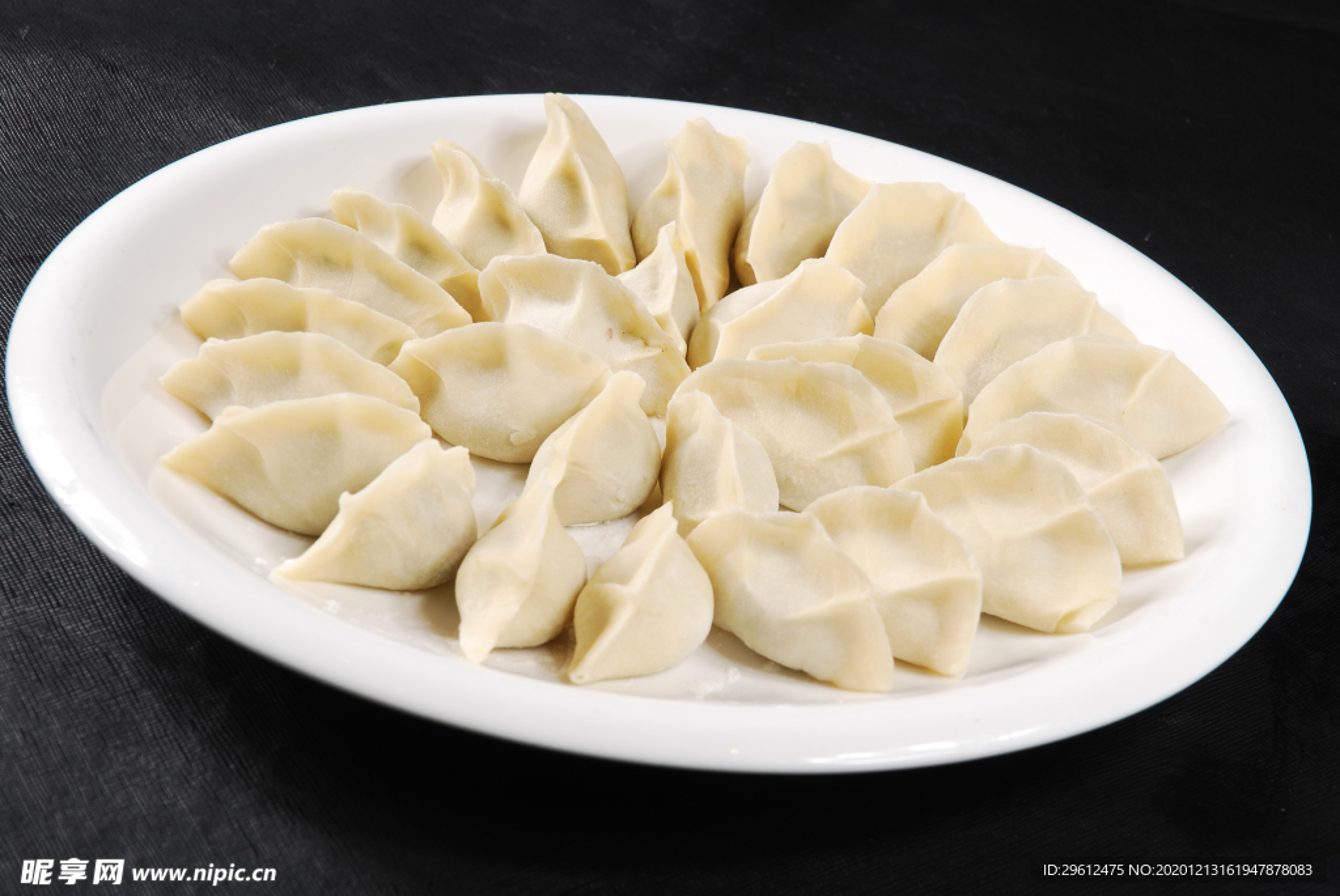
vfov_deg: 13.1
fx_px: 3912
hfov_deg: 19.4
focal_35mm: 105
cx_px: 670
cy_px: 448
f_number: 13
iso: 100
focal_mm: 70
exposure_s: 1/125
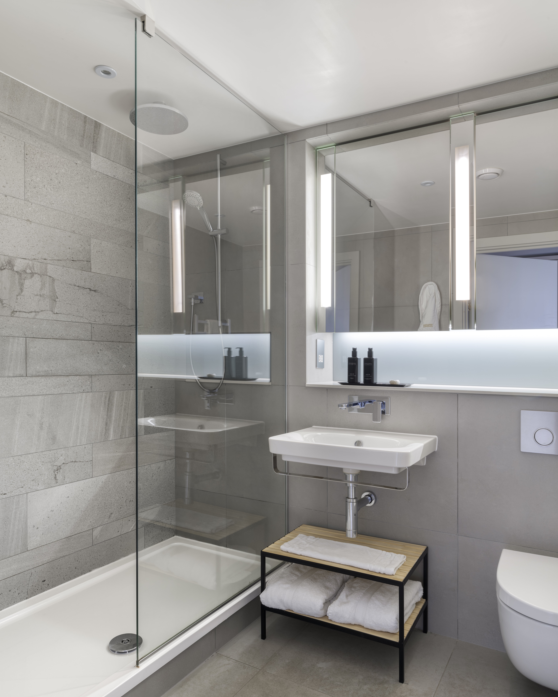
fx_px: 475
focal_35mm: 23
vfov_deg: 72.5
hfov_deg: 60.9
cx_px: 279
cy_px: 368
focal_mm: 29
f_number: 16
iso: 100
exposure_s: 15
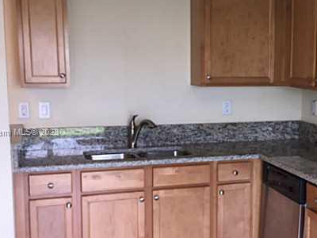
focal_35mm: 58
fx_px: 531
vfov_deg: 25.2
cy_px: 132
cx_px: 248
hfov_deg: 32.4
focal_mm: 4.15
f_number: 2.2
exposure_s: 1/30
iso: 40
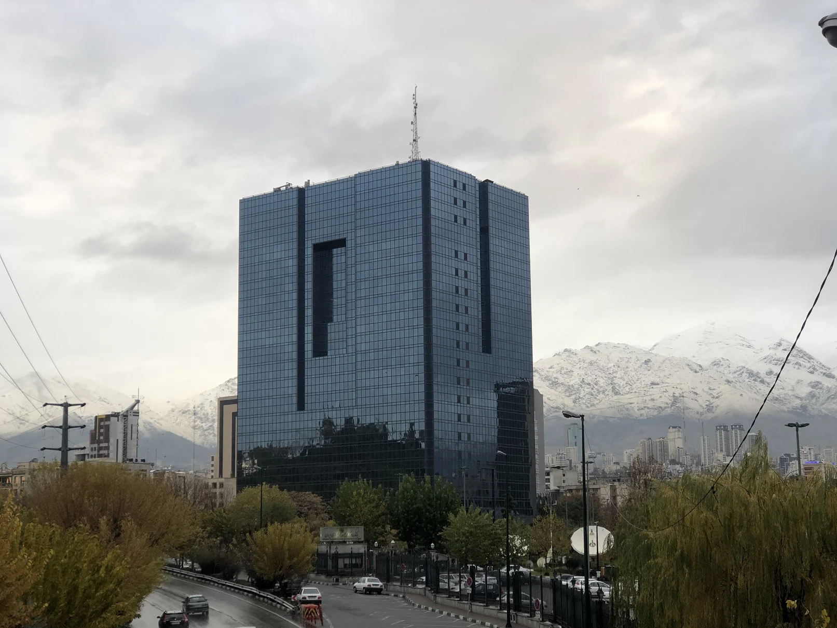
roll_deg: +0.4
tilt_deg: +7.9
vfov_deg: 25.7
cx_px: 418
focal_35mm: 57
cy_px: 314
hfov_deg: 33.8
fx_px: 1378
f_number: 2.8
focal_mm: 6.6
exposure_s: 1/120
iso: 32
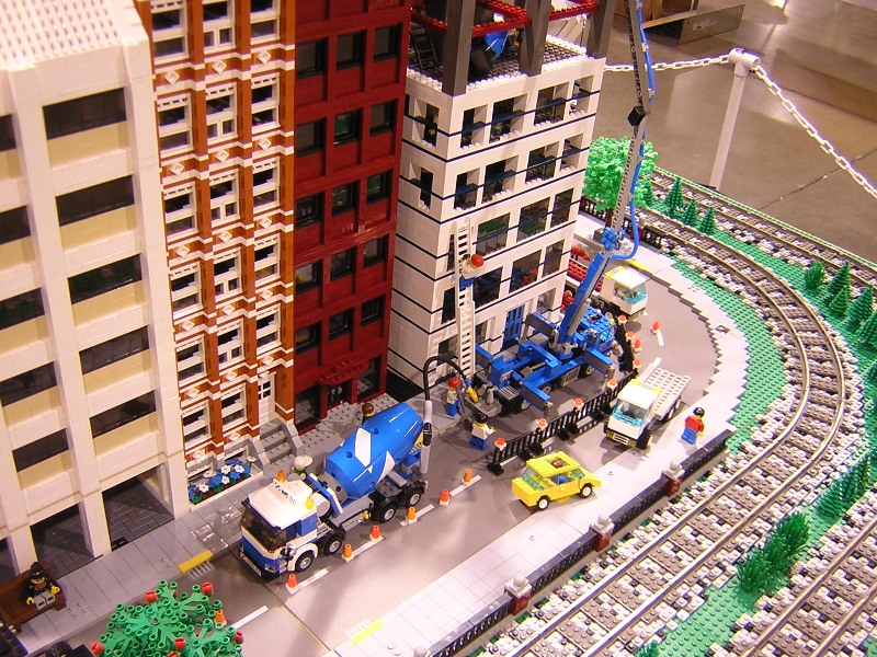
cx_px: 438
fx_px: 912
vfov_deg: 39.7
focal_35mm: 36
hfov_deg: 51.4
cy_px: 328
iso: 100
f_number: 2.6
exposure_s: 1/7.7
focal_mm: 4.7
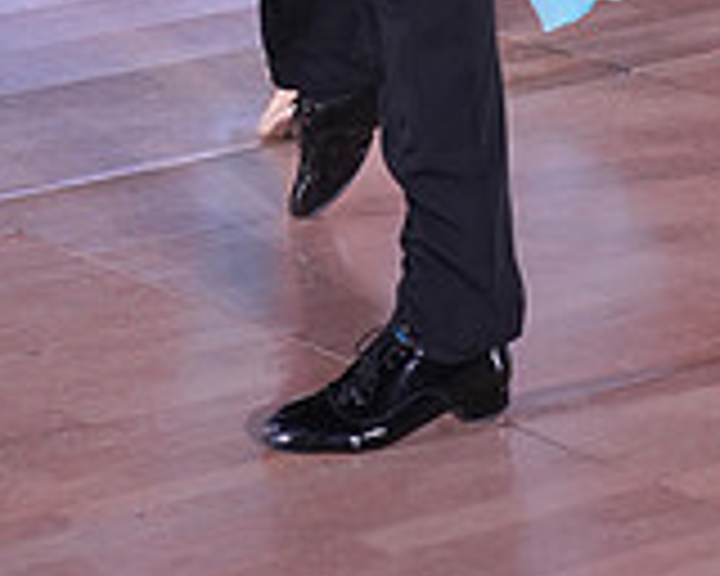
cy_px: -639
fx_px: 4709
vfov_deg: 6.7
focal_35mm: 221
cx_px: 322
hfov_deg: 8.7
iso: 1600
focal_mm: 65
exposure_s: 1/400
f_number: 4
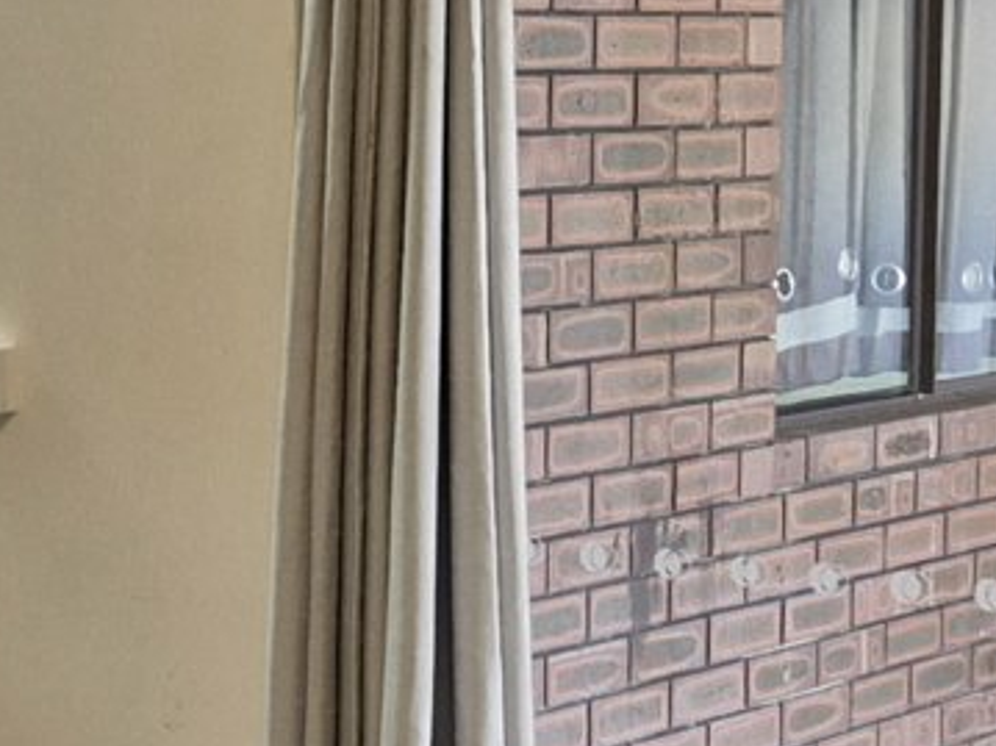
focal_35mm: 123
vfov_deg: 12.0
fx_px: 3538
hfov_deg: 15.8
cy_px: 466
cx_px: 64
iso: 320
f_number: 1.8
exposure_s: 1/100
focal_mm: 5.4
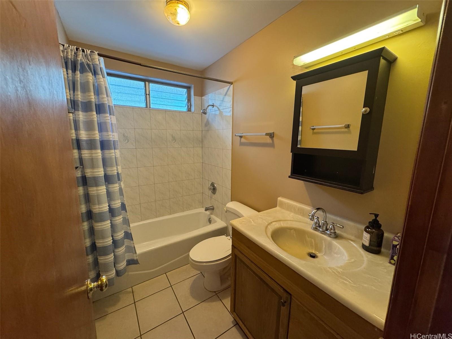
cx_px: 226
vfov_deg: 85.7
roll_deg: -0.8
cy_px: 170
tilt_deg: -10.3
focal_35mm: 14
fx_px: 183
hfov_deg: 102.1
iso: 400
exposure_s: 1/60
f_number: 2.2
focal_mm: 2.22
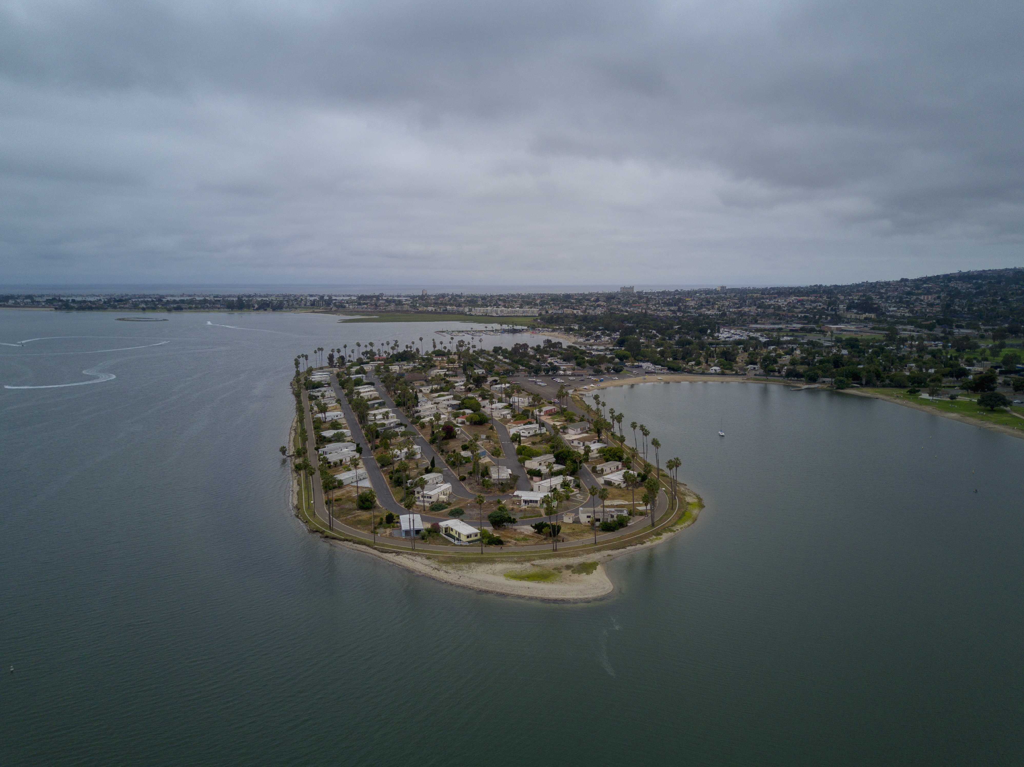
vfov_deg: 53.0
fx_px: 769
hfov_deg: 67.3
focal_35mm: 26
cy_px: 384
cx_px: 512
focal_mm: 4.73
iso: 100
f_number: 2.2
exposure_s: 1/2200
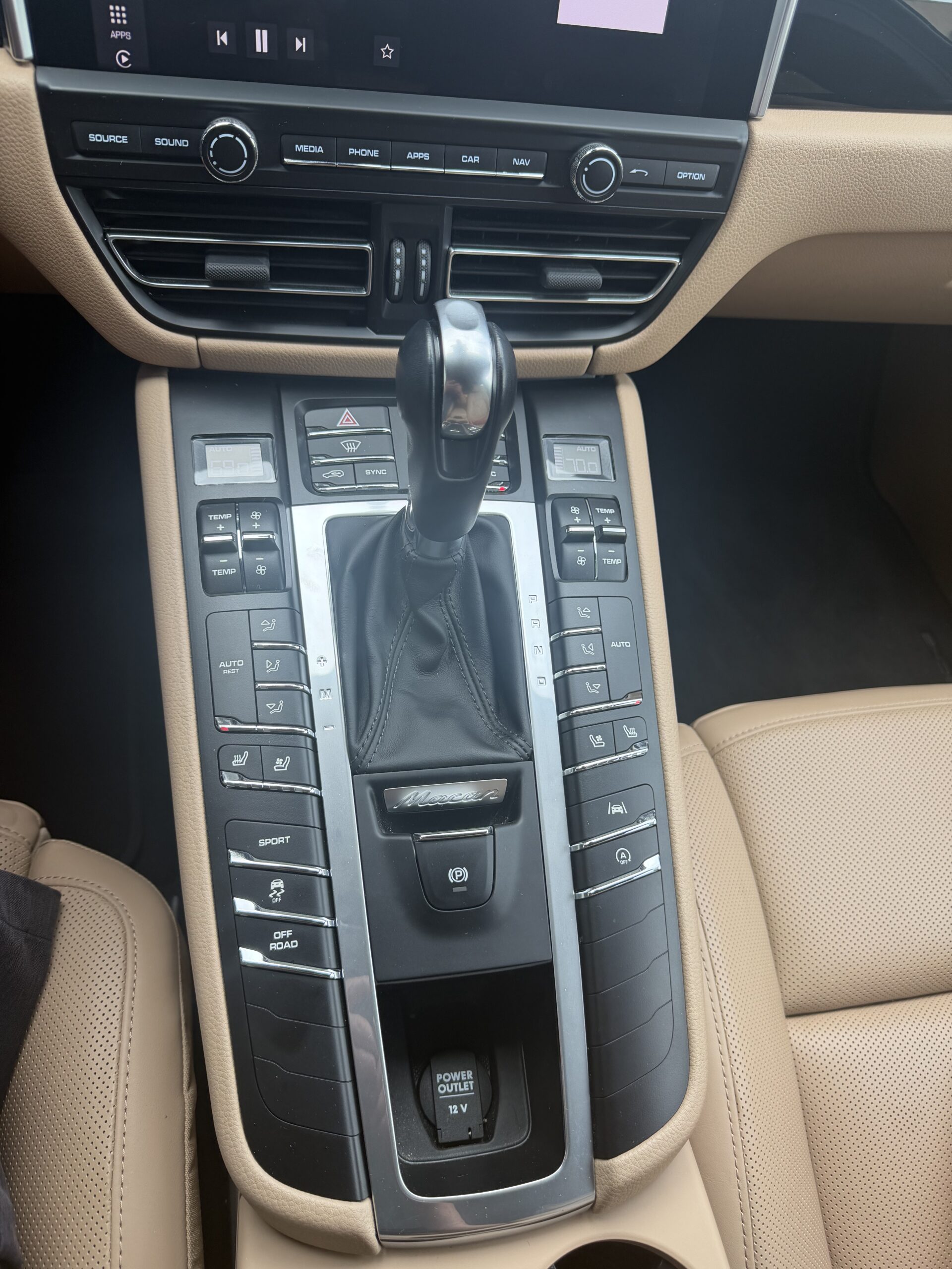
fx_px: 880
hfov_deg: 56.8
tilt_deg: -55.2
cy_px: 634
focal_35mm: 24
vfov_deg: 71.6
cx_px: 476
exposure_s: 1/304
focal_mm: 6.76
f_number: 1.78
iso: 80
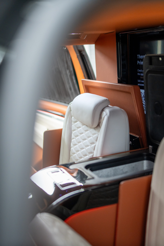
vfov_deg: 39.6
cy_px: 123
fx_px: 342
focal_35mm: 50
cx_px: 82
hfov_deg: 27.0
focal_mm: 50
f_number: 1.8
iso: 1600
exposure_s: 1/125
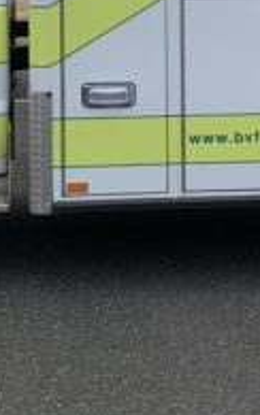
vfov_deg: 18.3
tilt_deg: -1.6
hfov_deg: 11.9
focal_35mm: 110
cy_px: -27
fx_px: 1246
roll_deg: -0.8
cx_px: 169
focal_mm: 4.25
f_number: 1.8
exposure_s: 1/954
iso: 25
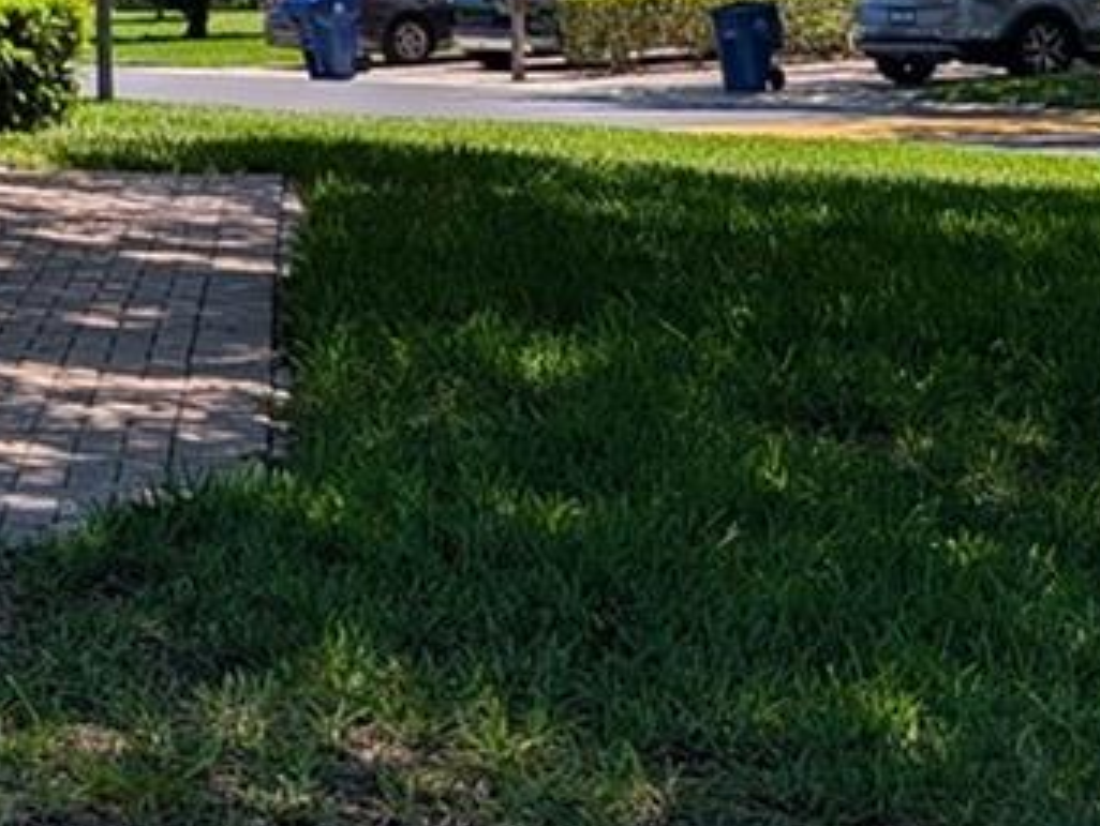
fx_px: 3562
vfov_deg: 13.0
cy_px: -100
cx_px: -1177
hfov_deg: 14.3
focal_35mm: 112
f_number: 1.68
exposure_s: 1/917
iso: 20
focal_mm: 6.9
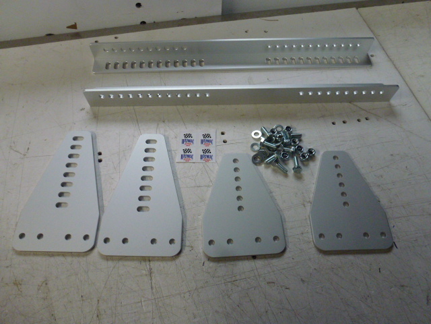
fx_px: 299
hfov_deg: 71.6
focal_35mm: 24
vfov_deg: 56.8
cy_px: 162
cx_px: 216
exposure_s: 1/60
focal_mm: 4.3
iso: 400
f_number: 3.3
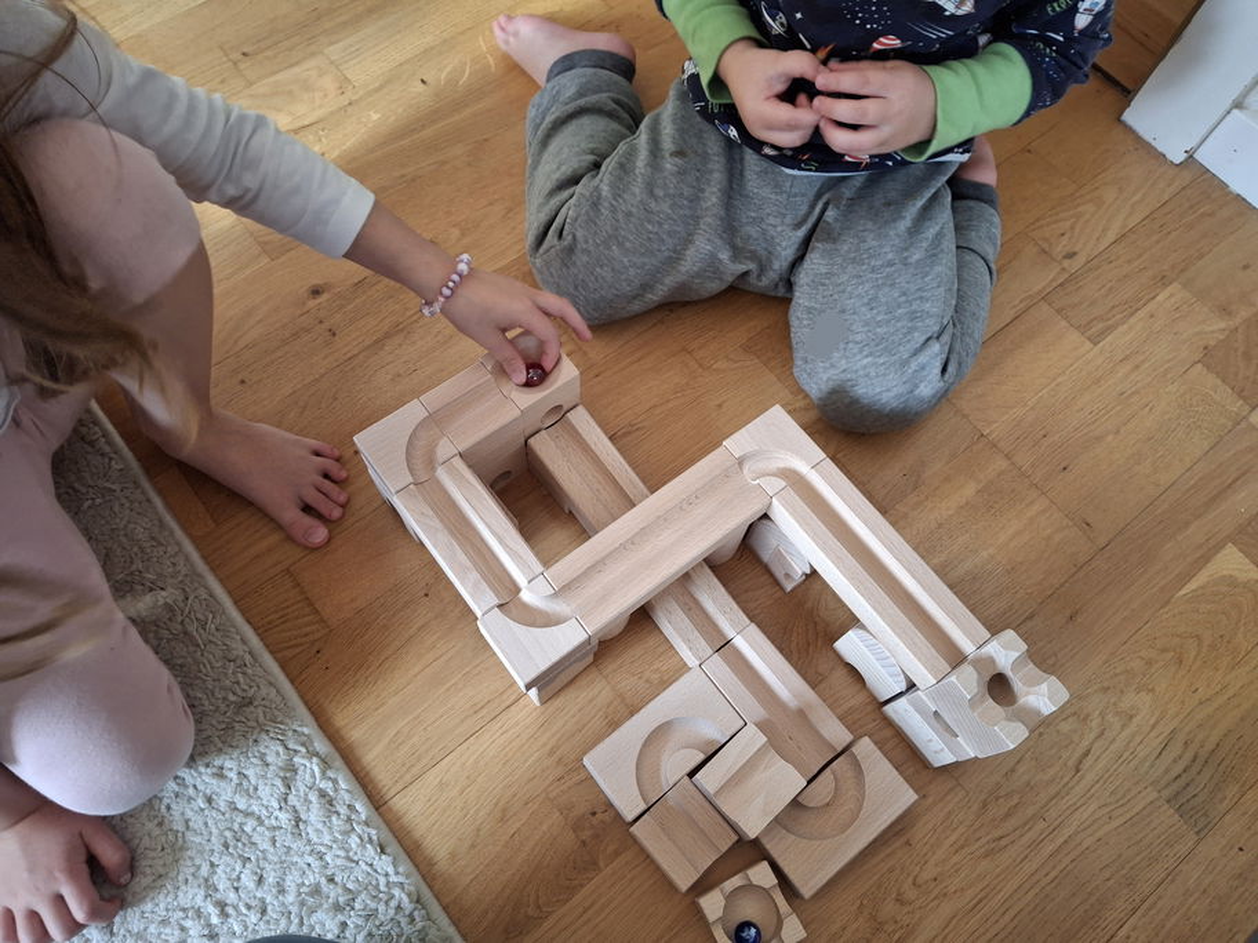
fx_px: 909
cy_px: 472
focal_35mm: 25
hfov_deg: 69.4
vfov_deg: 54.9
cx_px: 629
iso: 160
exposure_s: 1/50
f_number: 1.8
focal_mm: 4.69
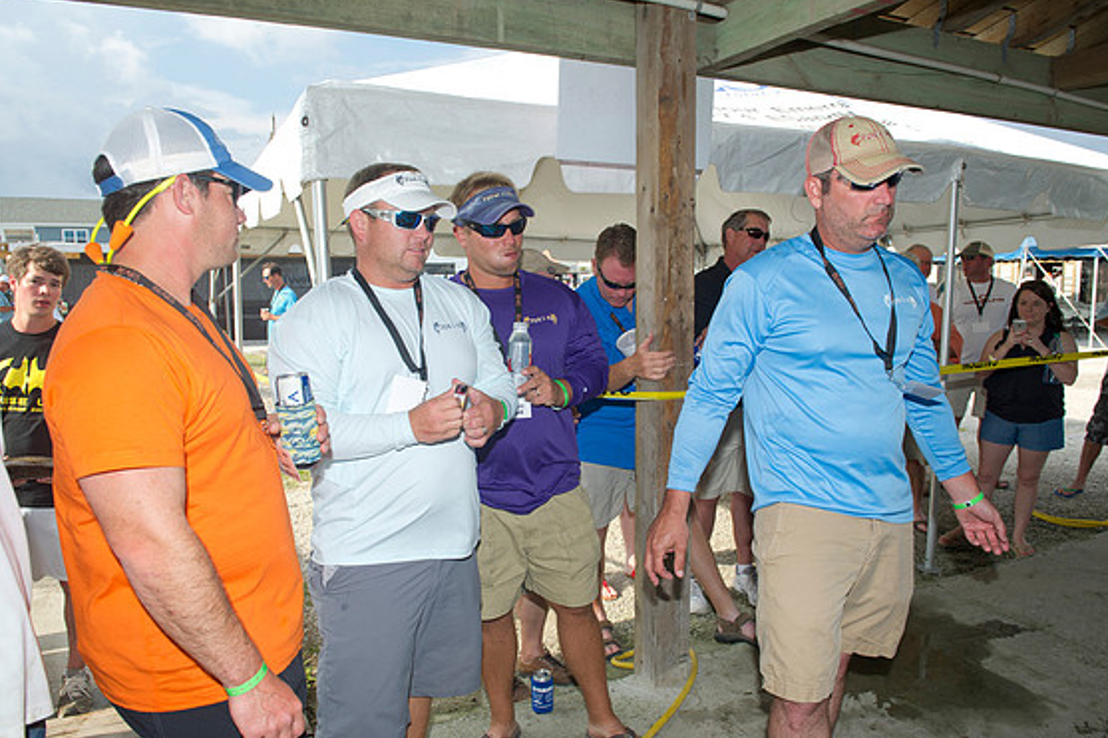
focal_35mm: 25
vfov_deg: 51.3
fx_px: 769
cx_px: 561
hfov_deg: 71.5
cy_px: 374
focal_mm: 24
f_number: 6.3
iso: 125
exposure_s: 1/250
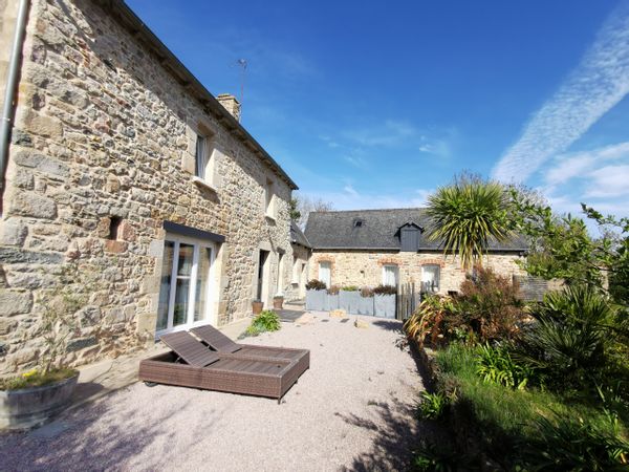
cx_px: 314
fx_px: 327
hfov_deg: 87.8
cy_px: 236
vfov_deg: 71.6
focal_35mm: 18
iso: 100
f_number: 2.2
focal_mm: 2.35
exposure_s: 1/1600
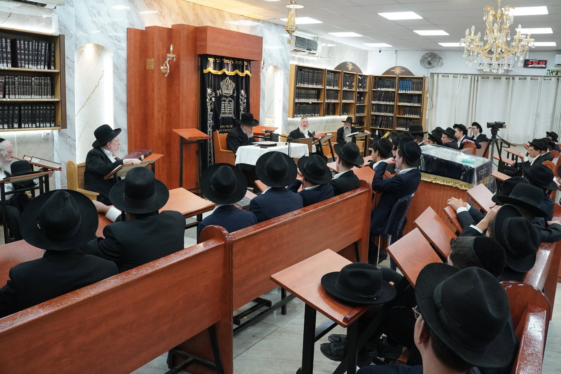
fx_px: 460
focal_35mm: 30
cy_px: 187
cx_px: 280
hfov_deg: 62.7
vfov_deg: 44.2
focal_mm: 19.7
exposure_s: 1/200
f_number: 5.6
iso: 2000
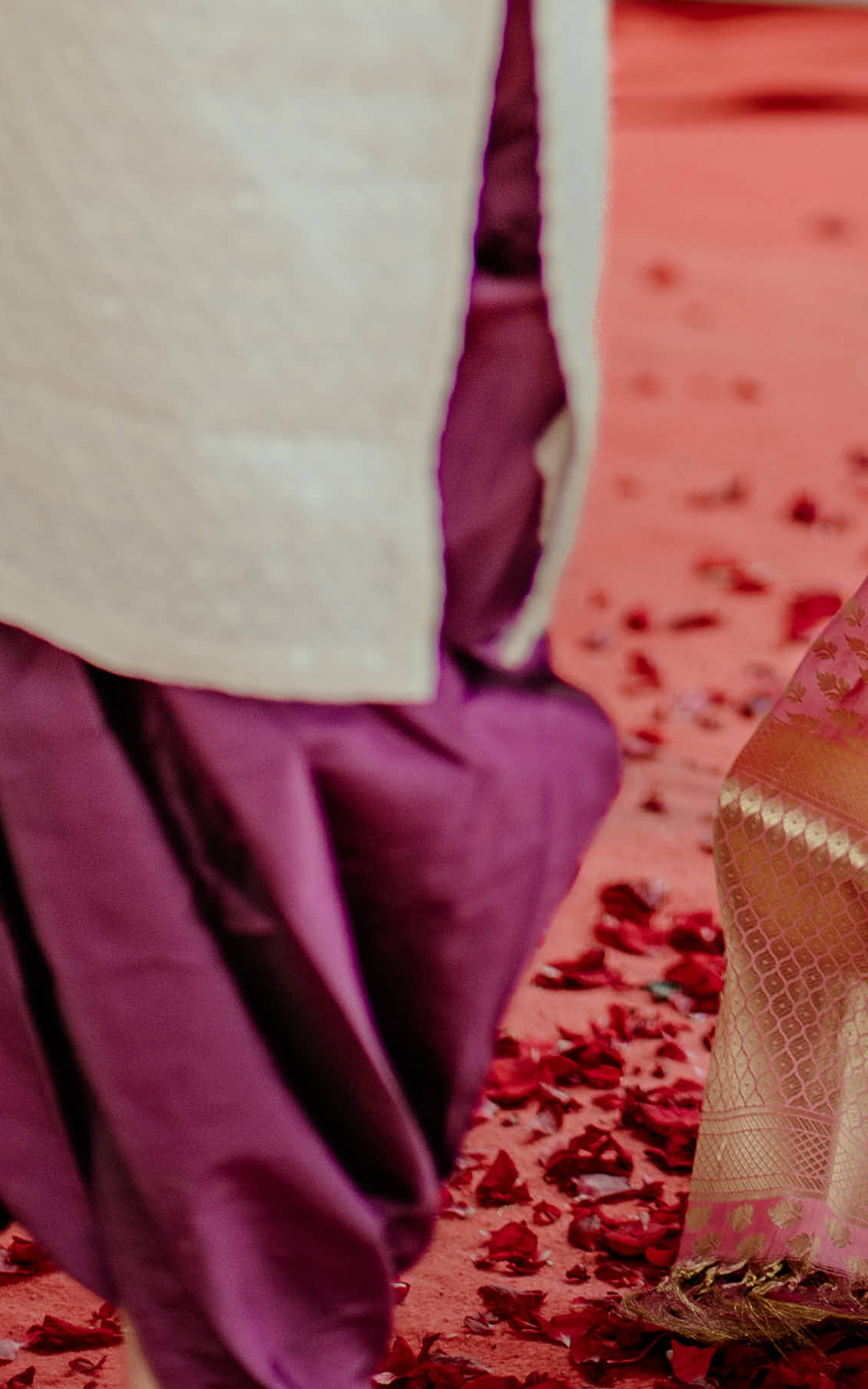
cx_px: 1313
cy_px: -742
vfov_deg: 6.2
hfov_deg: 3.9
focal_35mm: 333
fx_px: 12607
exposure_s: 1/400
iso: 125
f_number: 1.6
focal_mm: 85
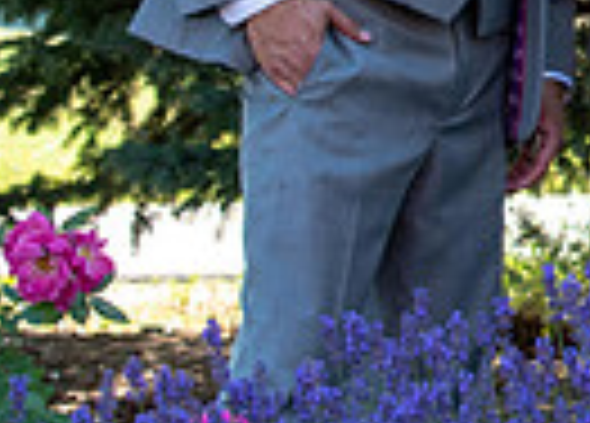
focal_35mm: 336
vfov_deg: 4.3
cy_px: -243
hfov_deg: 5.9
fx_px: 5639
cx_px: 1144
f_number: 7.1
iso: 400
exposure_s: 1/200
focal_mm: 48
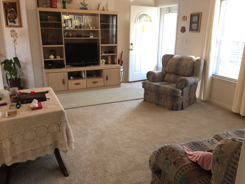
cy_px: 92
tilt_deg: -17.6
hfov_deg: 61.7
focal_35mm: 29
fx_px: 205
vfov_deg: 48.2
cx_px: 122
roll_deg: -2.4
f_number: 2.2
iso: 50
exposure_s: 1/30
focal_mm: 4.15
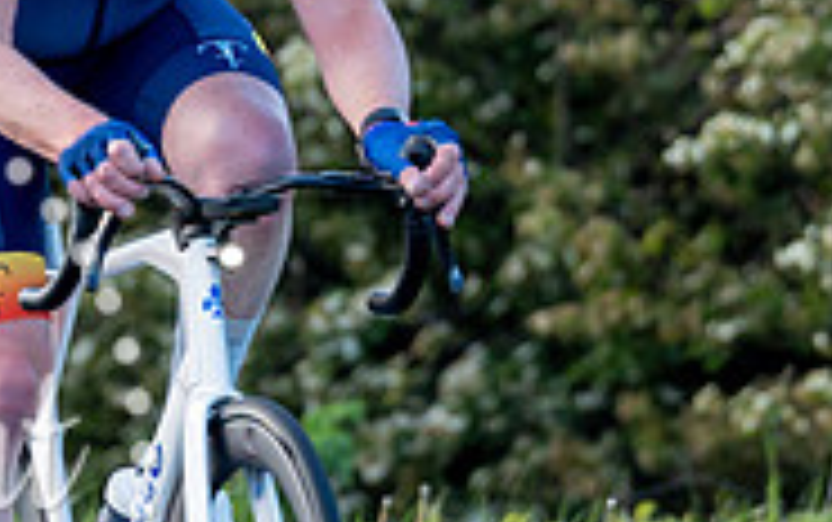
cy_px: -267
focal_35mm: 1059
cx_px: 115
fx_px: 24034
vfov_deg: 1.2
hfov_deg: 2.0
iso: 500
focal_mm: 200
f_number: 3.2
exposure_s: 1/640
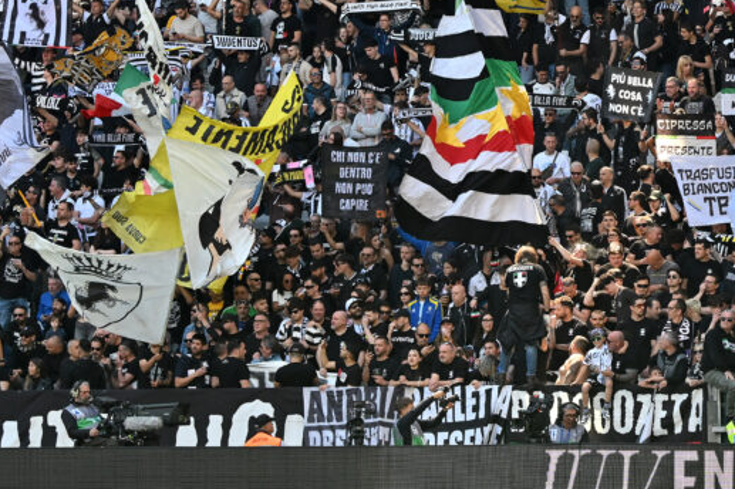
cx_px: 670
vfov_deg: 6.6
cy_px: 112
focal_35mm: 208
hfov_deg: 9.8
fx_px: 4244
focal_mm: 70
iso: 500
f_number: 5.6
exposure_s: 1/400
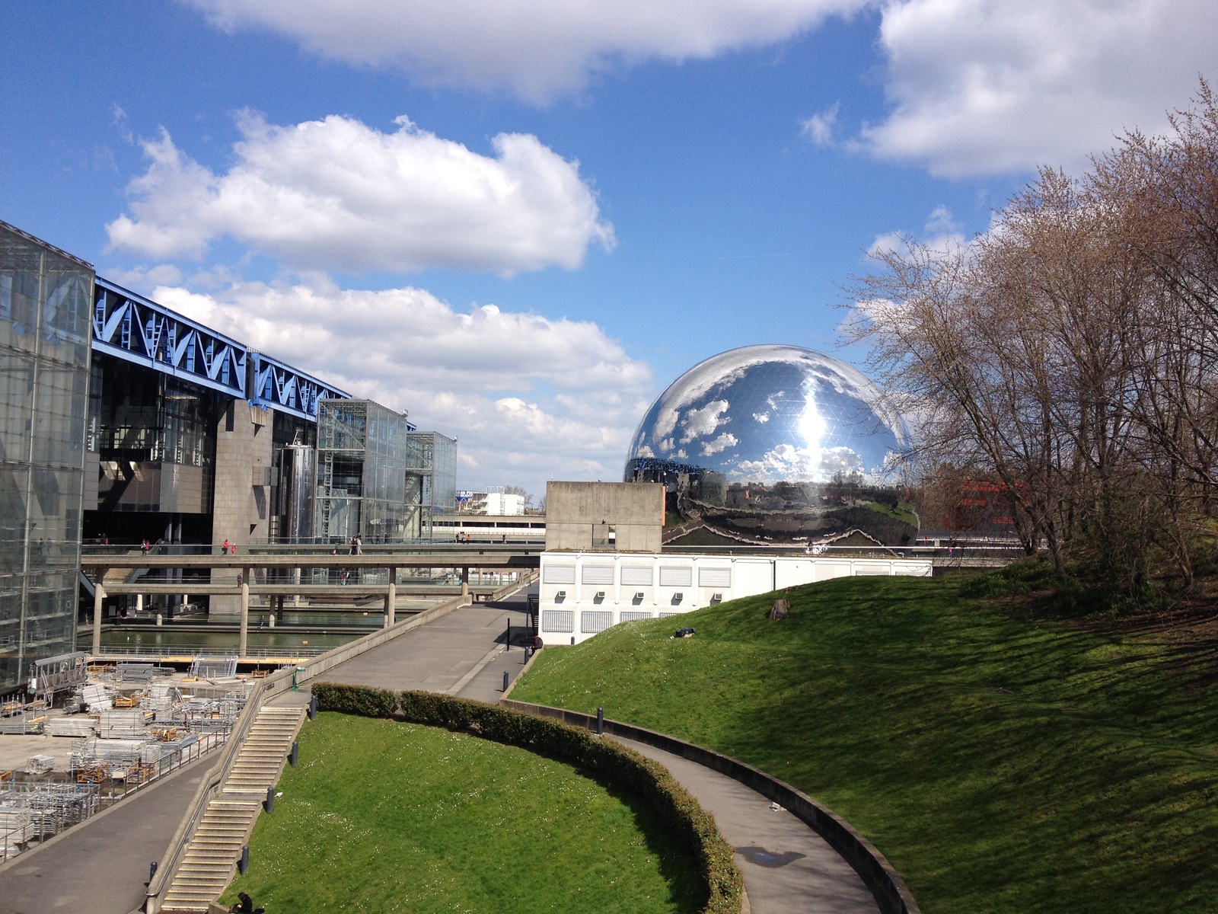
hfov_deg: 52.6
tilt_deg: +1.4
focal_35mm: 35
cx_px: 609
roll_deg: -0.8
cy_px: 457
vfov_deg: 40.7
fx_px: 1232
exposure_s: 1/2123
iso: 50
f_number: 2.4
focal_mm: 4.28
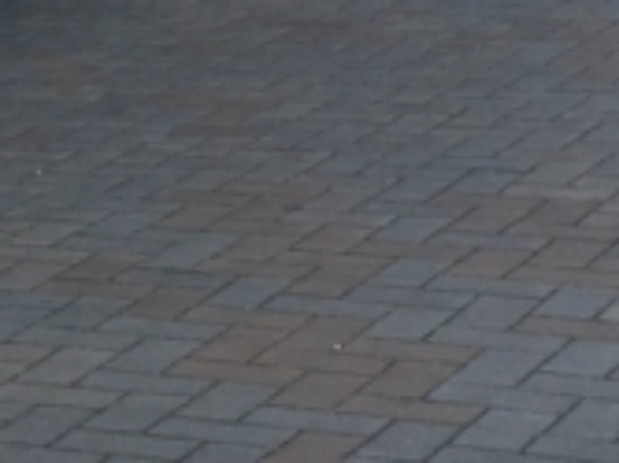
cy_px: -56
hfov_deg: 10.5
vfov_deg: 8.3
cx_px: -460
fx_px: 3181
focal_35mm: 178
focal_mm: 4.15
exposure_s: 1/286
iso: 32
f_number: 2.2
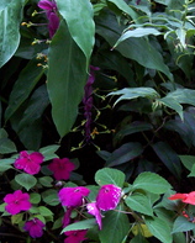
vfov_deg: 22.4
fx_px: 612
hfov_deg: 18.0
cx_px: 153
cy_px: 96
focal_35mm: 85
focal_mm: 8
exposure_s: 1/8
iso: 200
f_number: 3.4
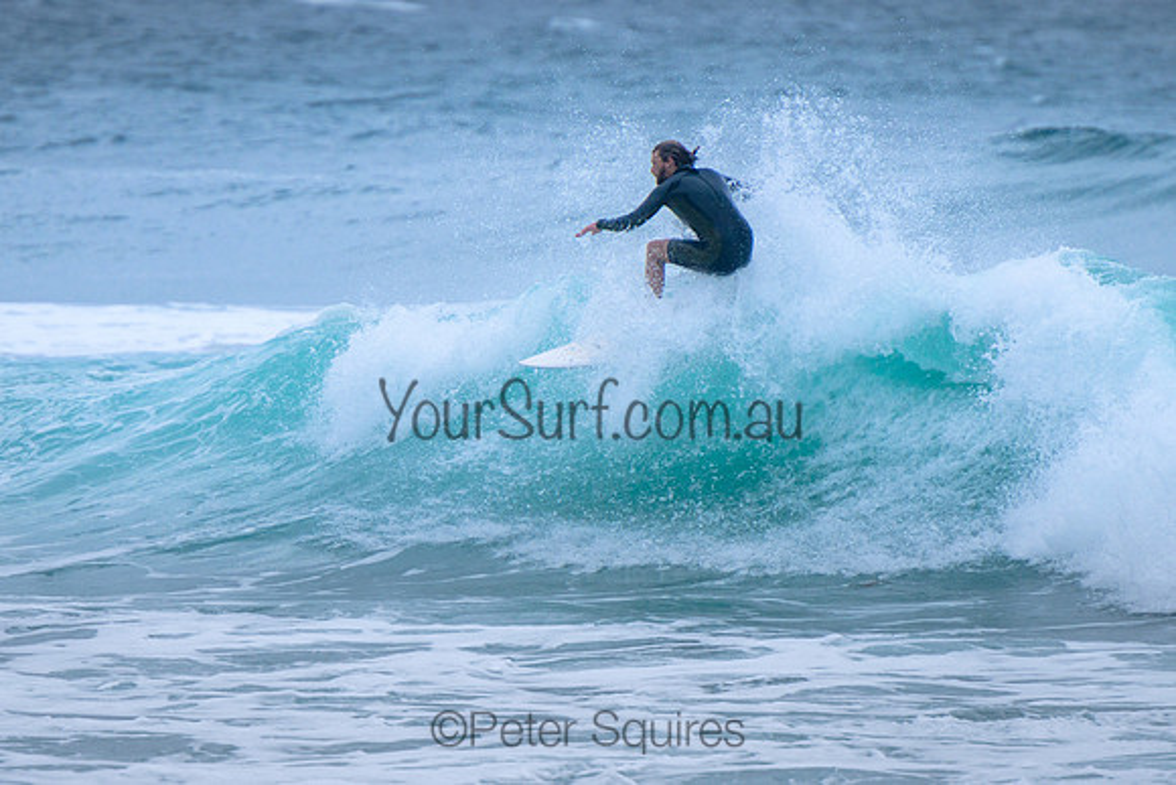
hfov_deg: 3.7
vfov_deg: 2.5
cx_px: 571
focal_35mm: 550
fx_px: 17975
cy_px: 396
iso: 500
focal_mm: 400
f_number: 5.6
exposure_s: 1/2000
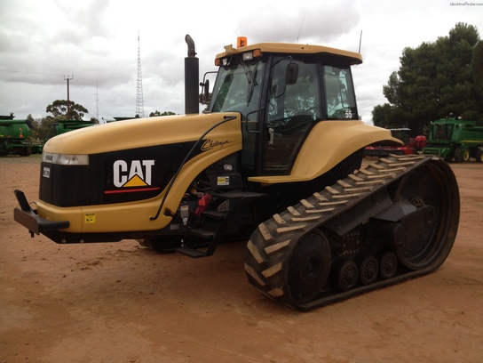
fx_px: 488
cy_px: 182
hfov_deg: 52.6
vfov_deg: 40.7
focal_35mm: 35
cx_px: 242
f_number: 2.4
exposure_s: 1/1022
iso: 50
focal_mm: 4.28
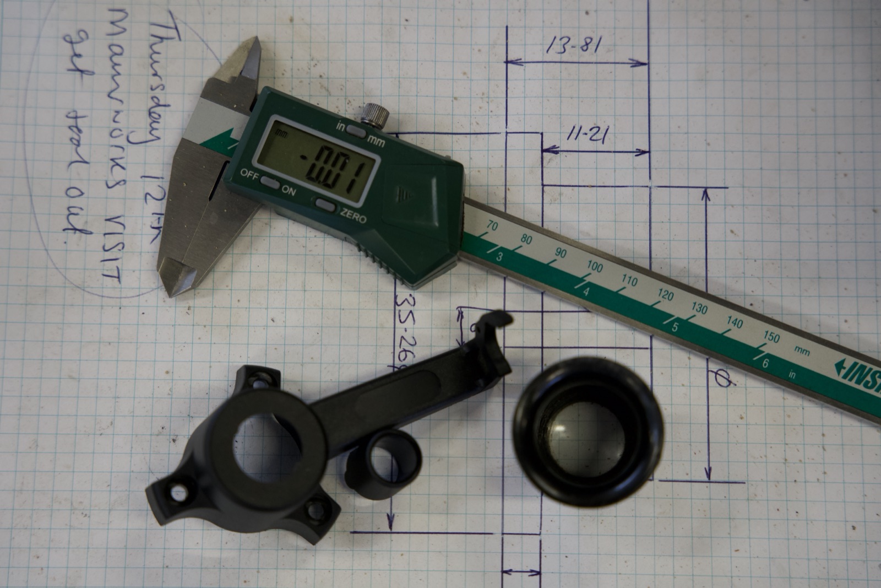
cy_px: 294
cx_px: 440
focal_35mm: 70
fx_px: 1713
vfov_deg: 19.5
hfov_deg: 28.8
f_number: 4
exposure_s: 1/250
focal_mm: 70
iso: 1600
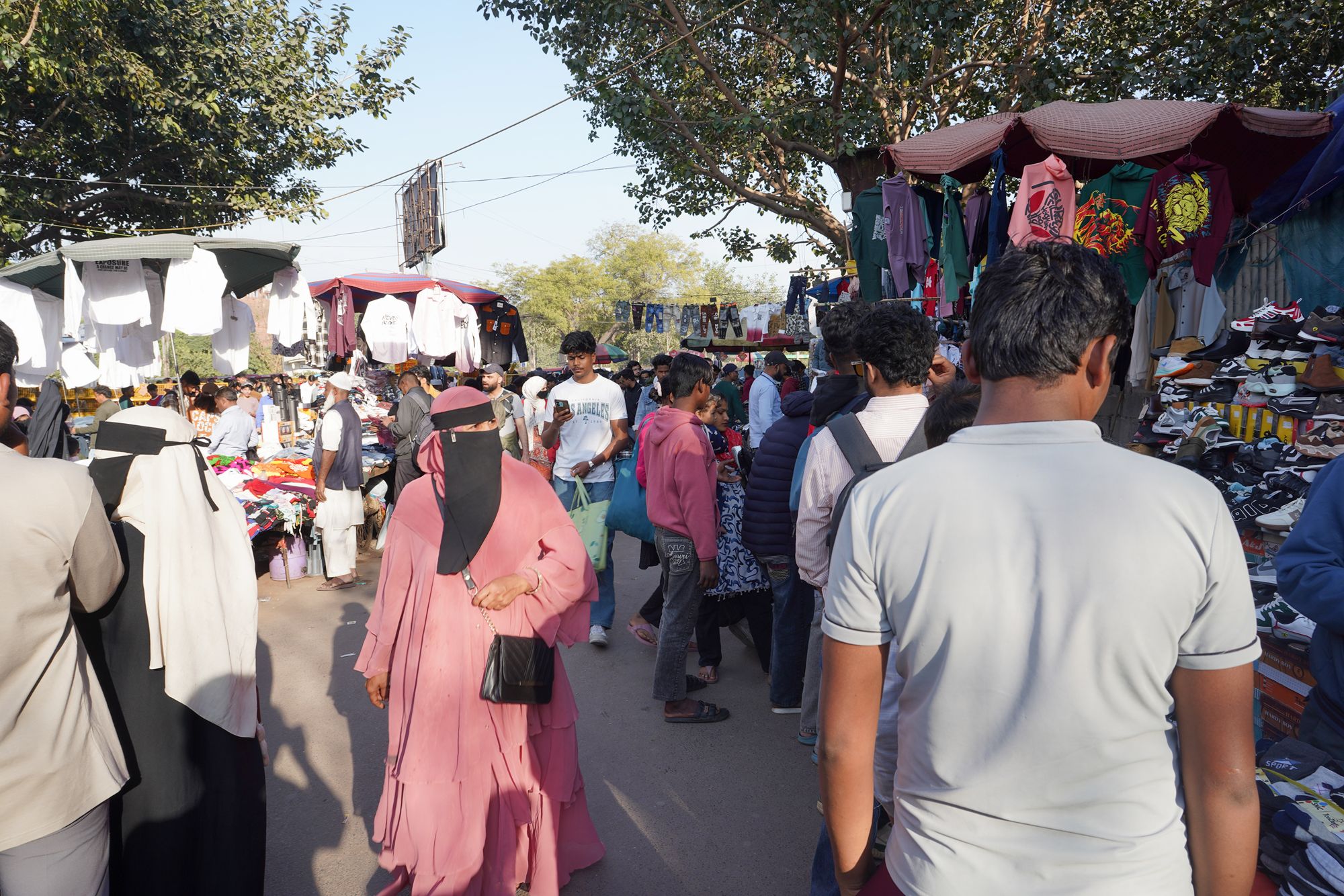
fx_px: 896
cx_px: 672
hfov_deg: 73.7
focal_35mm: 24
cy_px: 448
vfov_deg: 53.1
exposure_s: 1/100
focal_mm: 24
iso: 100
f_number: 8
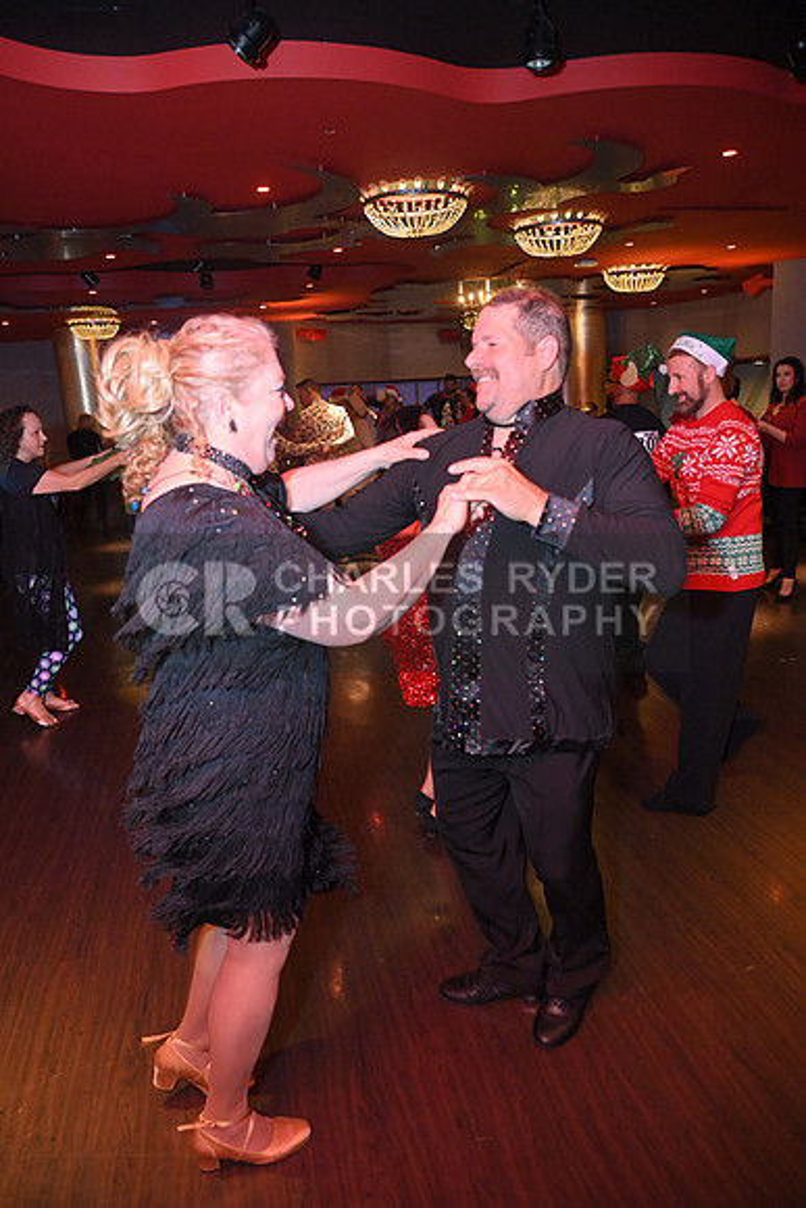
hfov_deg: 53.2
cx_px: 403
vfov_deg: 73.7
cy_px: 604
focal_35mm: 24
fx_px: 805
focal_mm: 24
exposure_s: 1/100
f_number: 4
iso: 4000
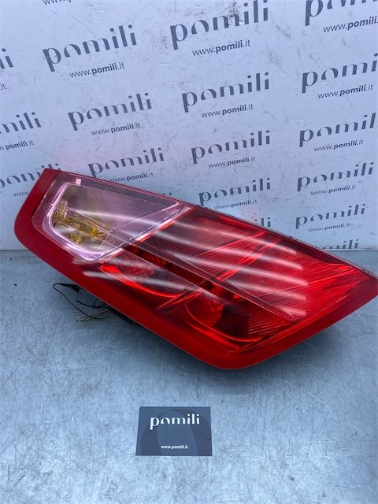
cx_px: 189
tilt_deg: -45.0
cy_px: 252
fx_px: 379
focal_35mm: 26
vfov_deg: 67.3
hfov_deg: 53.1
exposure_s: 1/905
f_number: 1.8
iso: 32
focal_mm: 4.25
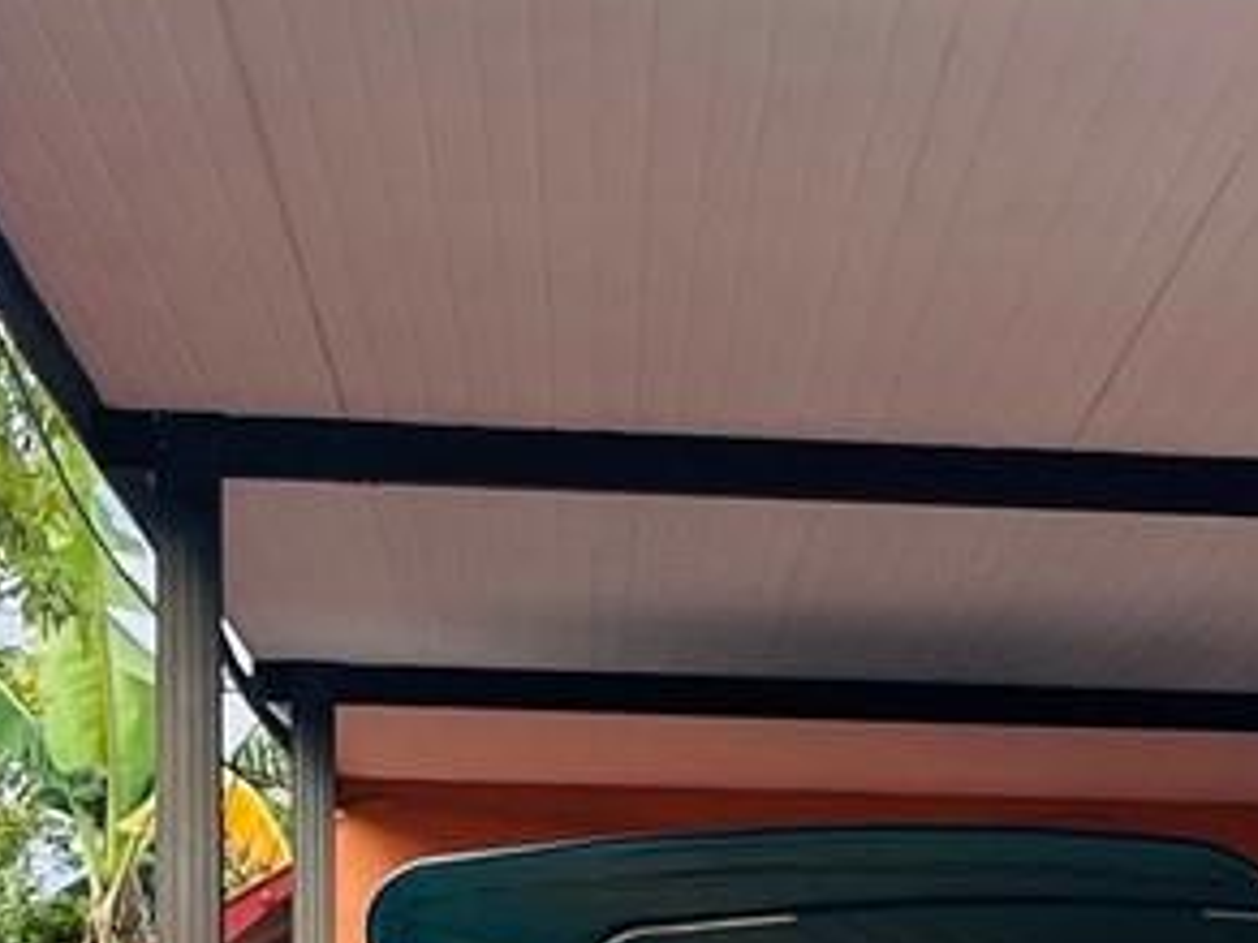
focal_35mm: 137
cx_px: 2451
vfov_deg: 10.6
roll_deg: +0.5
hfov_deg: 12.7
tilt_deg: +1.1
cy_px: 1167
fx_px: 4979
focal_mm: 5.1
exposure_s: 1/1456
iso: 32
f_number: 1.6
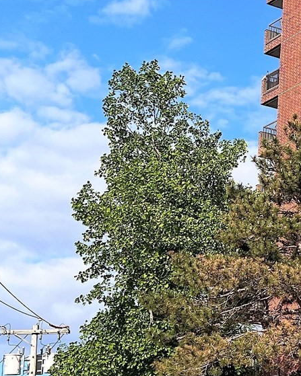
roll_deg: +0.1
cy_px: 162
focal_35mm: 93
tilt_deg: +15.8
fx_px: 1036
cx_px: 578
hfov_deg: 14.2
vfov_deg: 20.6
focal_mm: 5.7
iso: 50
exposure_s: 1/3257
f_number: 1.5
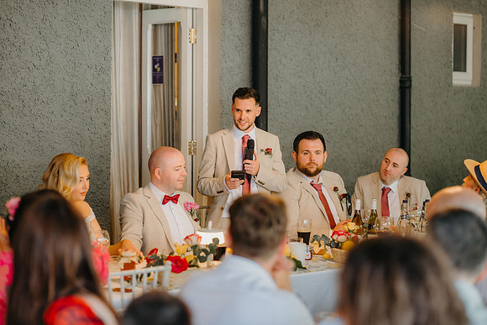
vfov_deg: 15.8
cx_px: 247
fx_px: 1173
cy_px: 161
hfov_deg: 23.5
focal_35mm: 87
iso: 1250
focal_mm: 85
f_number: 2.2
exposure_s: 1/200
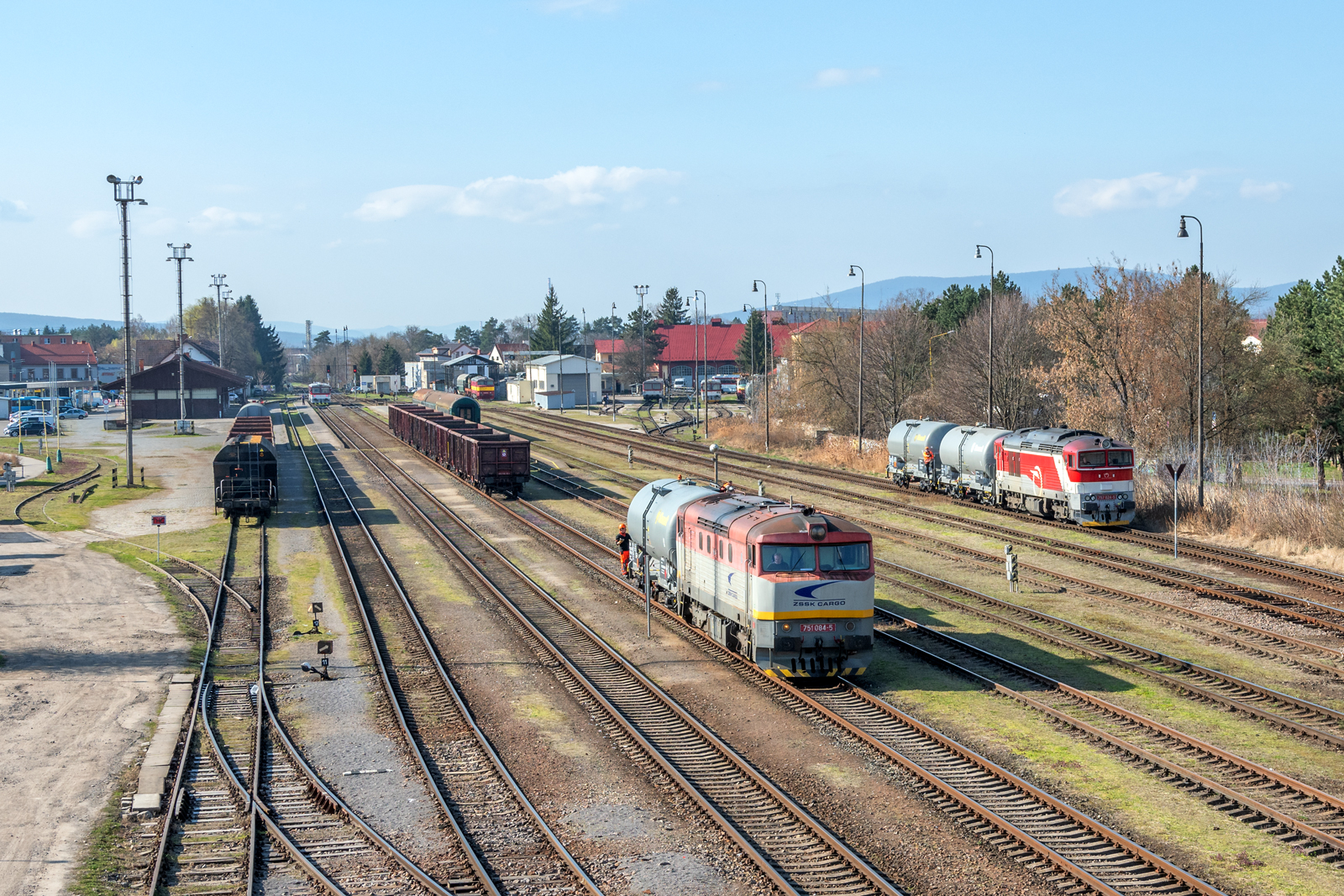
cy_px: 448
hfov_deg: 35.1
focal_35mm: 57
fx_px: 2128
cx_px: 672
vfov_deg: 23.8
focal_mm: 38
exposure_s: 1/640
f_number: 9
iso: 200
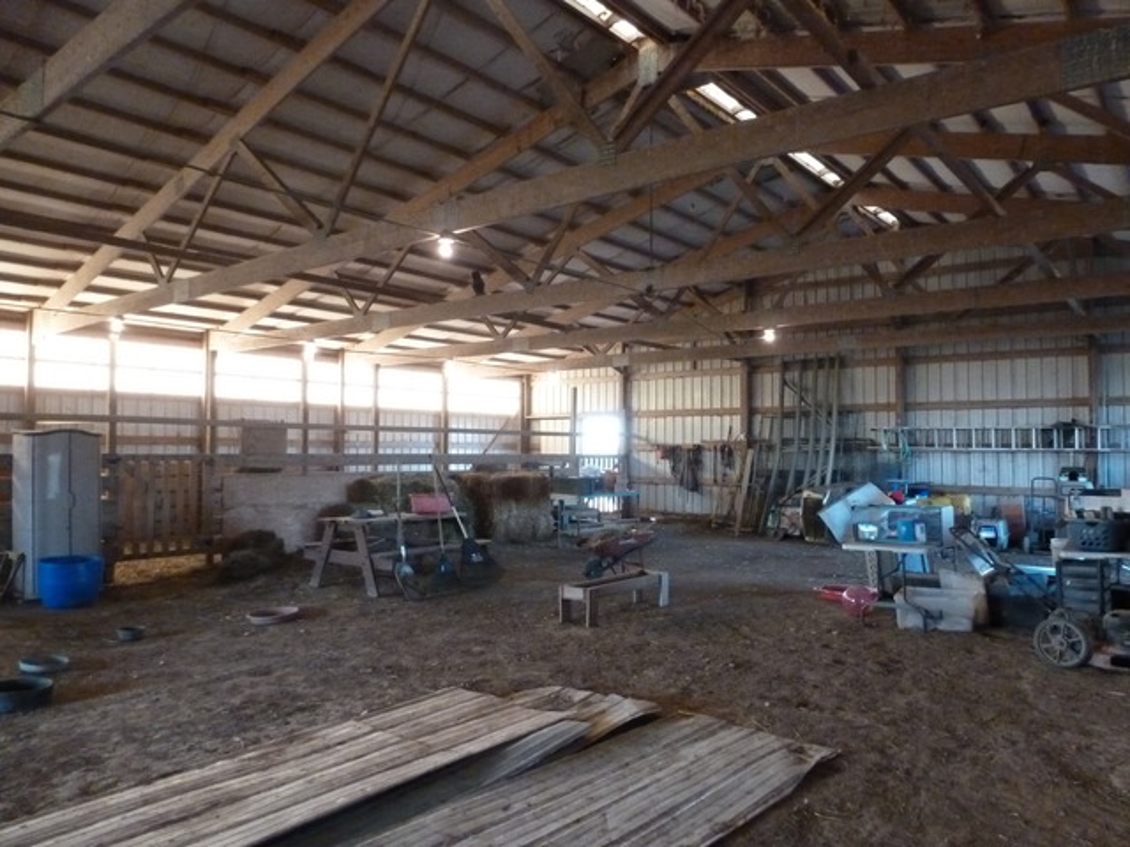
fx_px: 783
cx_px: 565
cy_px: 424
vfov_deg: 56.8
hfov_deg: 71.6
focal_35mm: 24
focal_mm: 4.3
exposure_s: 1/50
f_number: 3.3
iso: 800
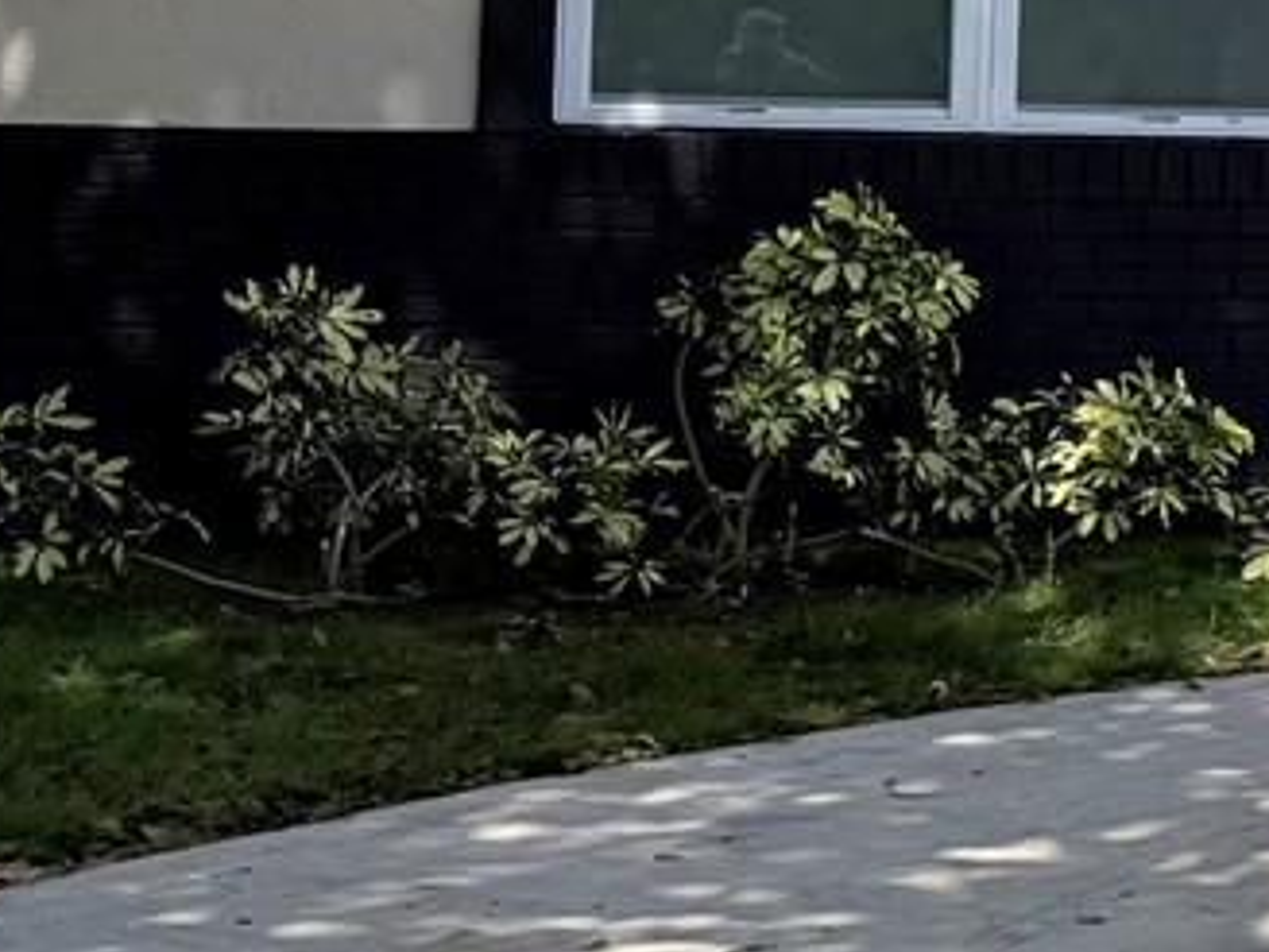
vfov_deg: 12.5
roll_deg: -1.3
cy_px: -66
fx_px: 4289
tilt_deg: +2.8
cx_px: 2728
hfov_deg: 13.7
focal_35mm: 117
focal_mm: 6.76
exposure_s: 1/10309
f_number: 1.78
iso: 80
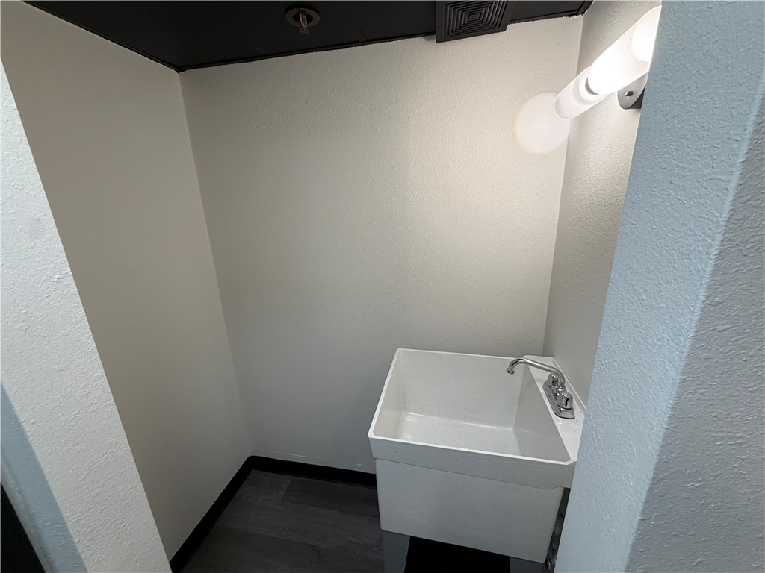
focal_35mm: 14
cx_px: 382
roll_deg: +2.3
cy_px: 286
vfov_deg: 85.7
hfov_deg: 102.1
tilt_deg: -16.2
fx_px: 309
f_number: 2.2
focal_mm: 2.22
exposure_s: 1/120
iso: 200
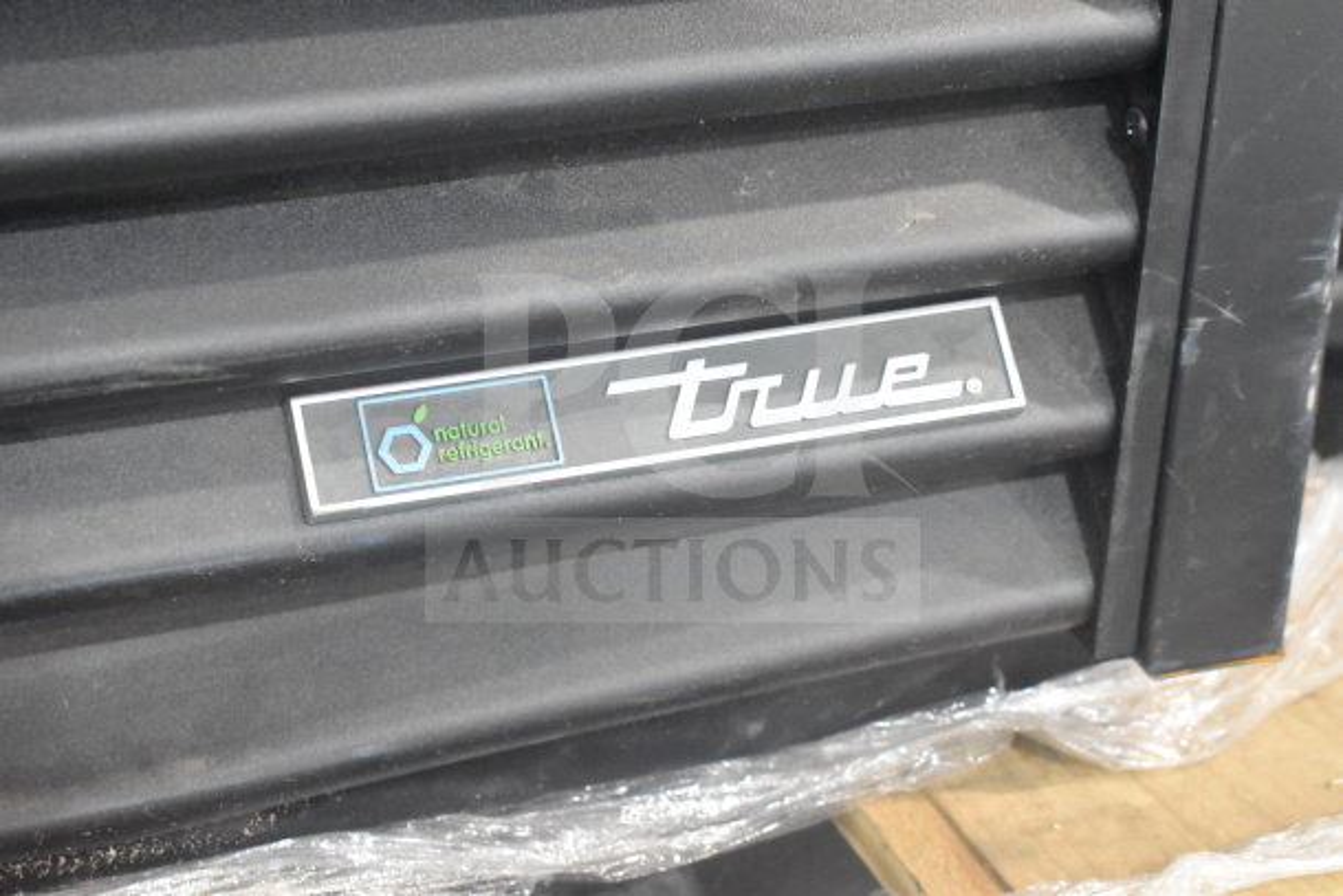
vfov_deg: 18.9
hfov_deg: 28.1
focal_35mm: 72
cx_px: 672
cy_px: 448
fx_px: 2686
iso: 9000
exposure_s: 1/80
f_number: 5.3
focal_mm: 48
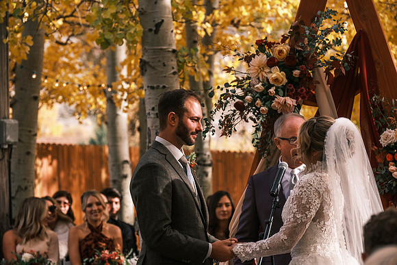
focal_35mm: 166
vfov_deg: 8.3
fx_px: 1831
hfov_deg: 12.4
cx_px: 198
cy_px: 132
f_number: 4.5
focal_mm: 110.6
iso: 400
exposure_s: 1/500
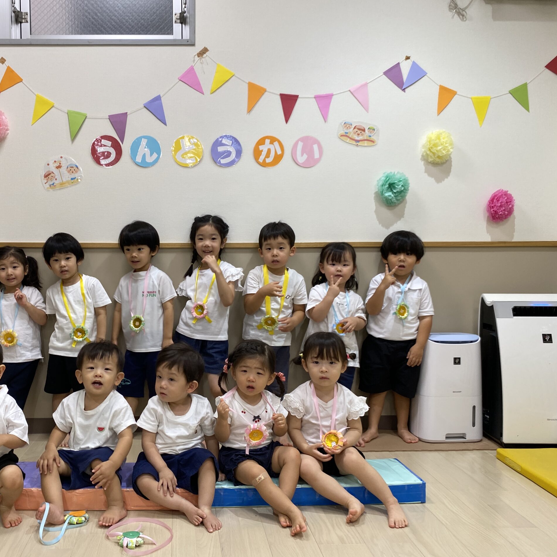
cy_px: 281
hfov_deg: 51.6
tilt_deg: -1.4
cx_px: 188
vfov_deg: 52.5
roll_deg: +0.4
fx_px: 564
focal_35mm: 31
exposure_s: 1/60
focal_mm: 4.25
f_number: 1.8
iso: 64
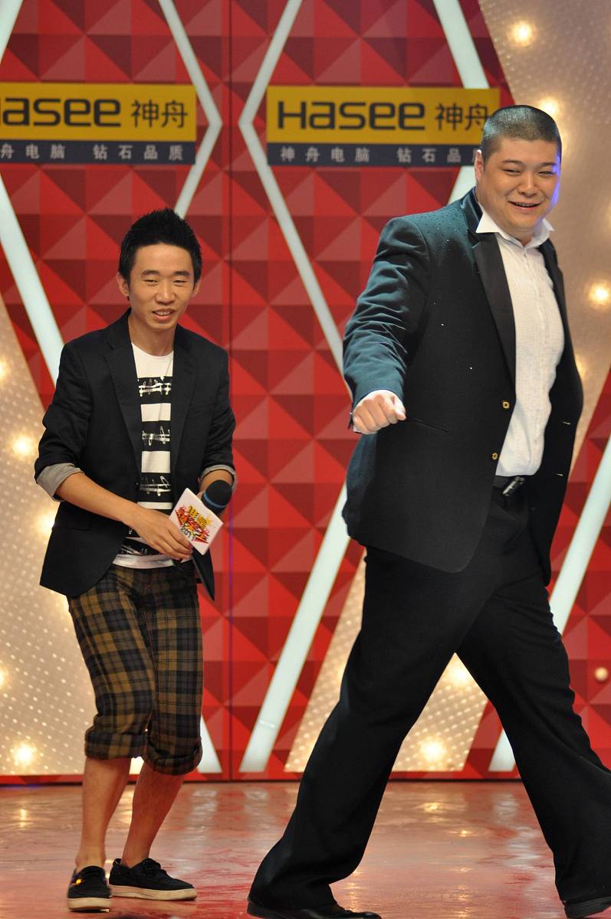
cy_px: 460
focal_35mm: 174
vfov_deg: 11.8
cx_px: 306
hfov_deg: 7.9
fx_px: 4441
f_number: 4.5
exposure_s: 1/200
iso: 800
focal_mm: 116
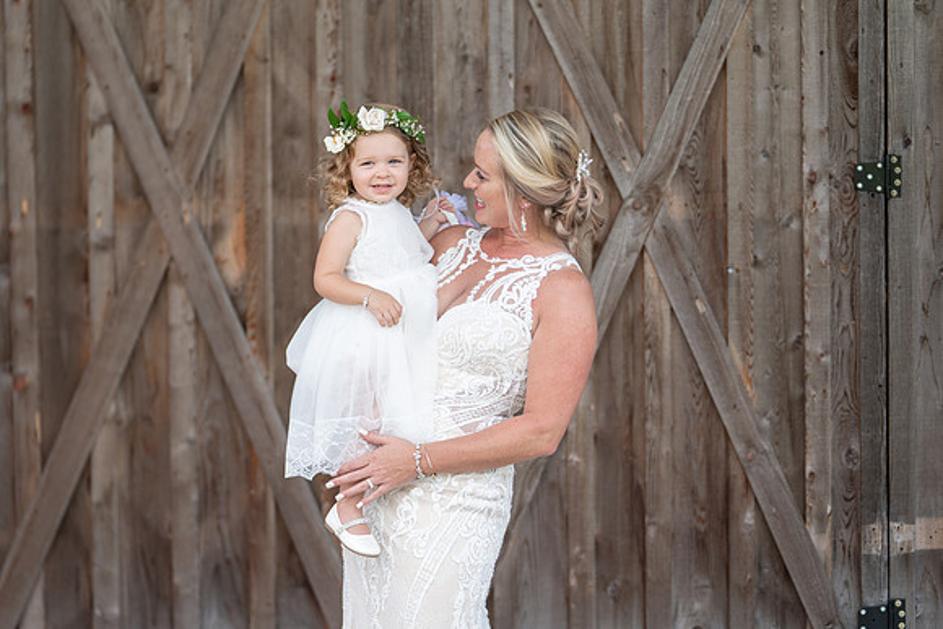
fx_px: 2646
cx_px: 472
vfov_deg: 13.6
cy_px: 314
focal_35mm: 101
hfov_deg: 20.2
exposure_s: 1/250
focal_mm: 101
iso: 100
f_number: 2.8
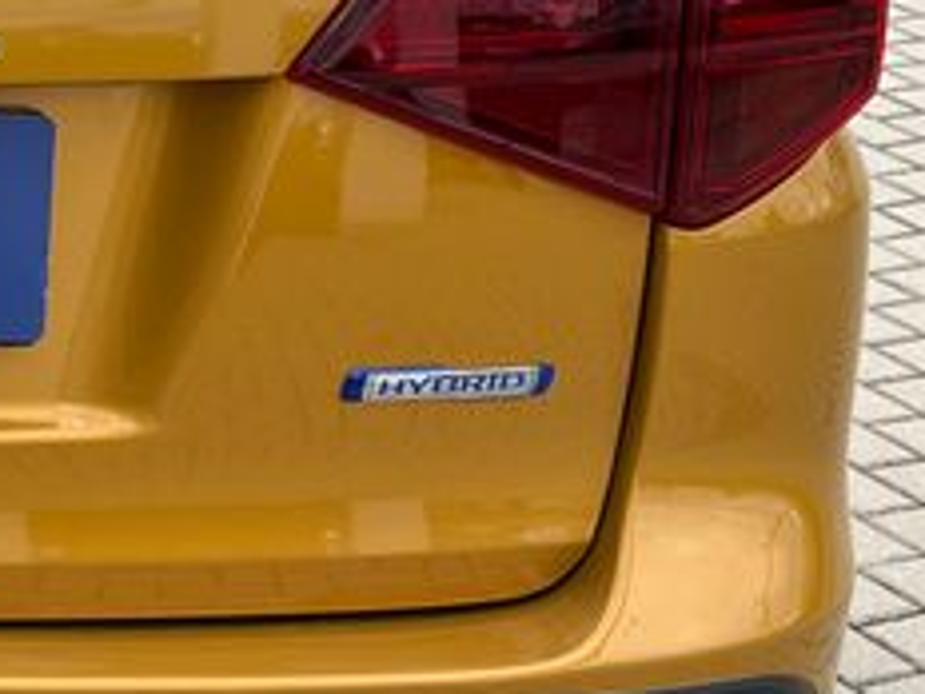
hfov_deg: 15.8
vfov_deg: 12.8
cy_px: 64
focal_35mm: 115
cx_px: -439
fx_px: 3073
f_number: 1.6
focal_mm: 5.1
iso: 50
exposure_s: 1/1325
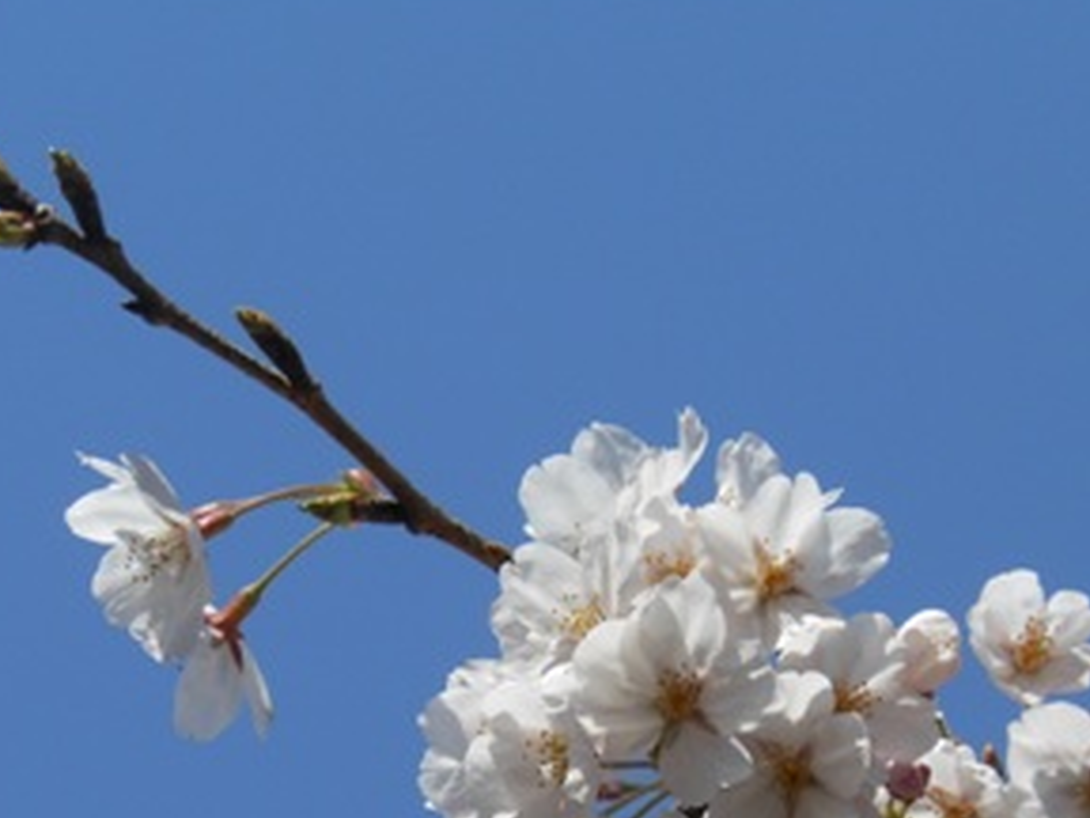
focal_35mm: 305
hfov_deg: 6.5
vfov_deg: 4.9
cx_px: 553
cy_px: 614
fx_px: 9604
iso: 80
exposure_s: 1/640
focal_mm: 35
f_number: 5.6
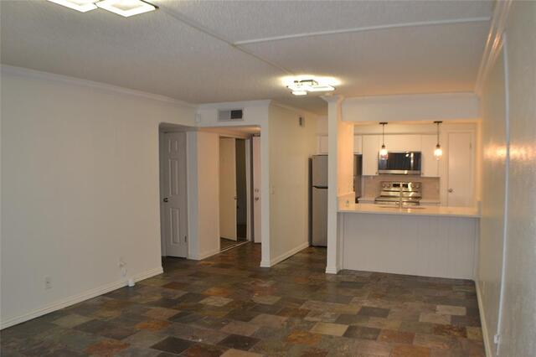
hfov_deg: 53.2
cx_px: 268
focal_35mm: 36
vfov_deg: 36.8
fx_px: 536
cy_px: 178
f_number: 4
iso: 500
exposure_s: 1/60
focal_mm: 24
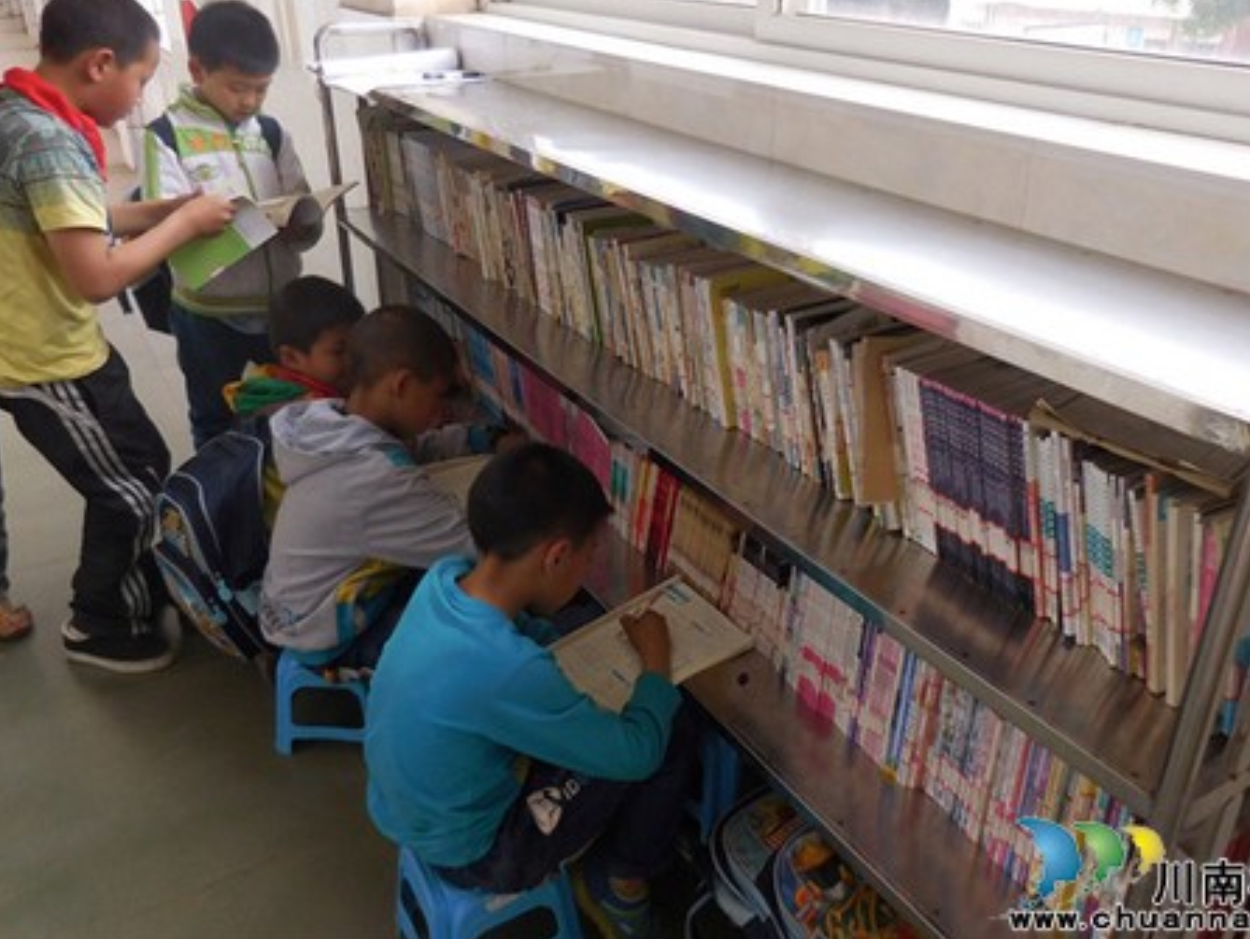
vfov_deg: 49.7
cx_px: 678
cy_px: 419
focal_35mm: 28
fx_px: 1012
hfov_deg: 63.3
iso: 125
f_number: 3.3
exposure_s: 1/60
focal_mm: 4.5
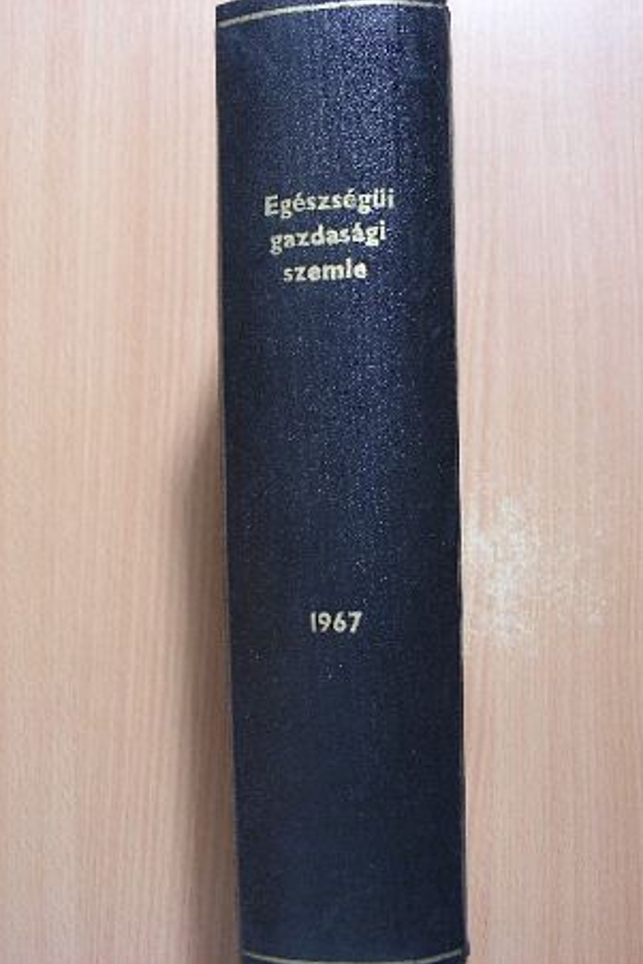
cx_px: 340
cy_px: 482
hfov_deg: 29.3
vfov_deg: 42.7
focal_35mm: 46
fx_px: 1231
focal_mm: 7.4
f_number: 3.5
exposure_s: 1/30.3
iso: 87
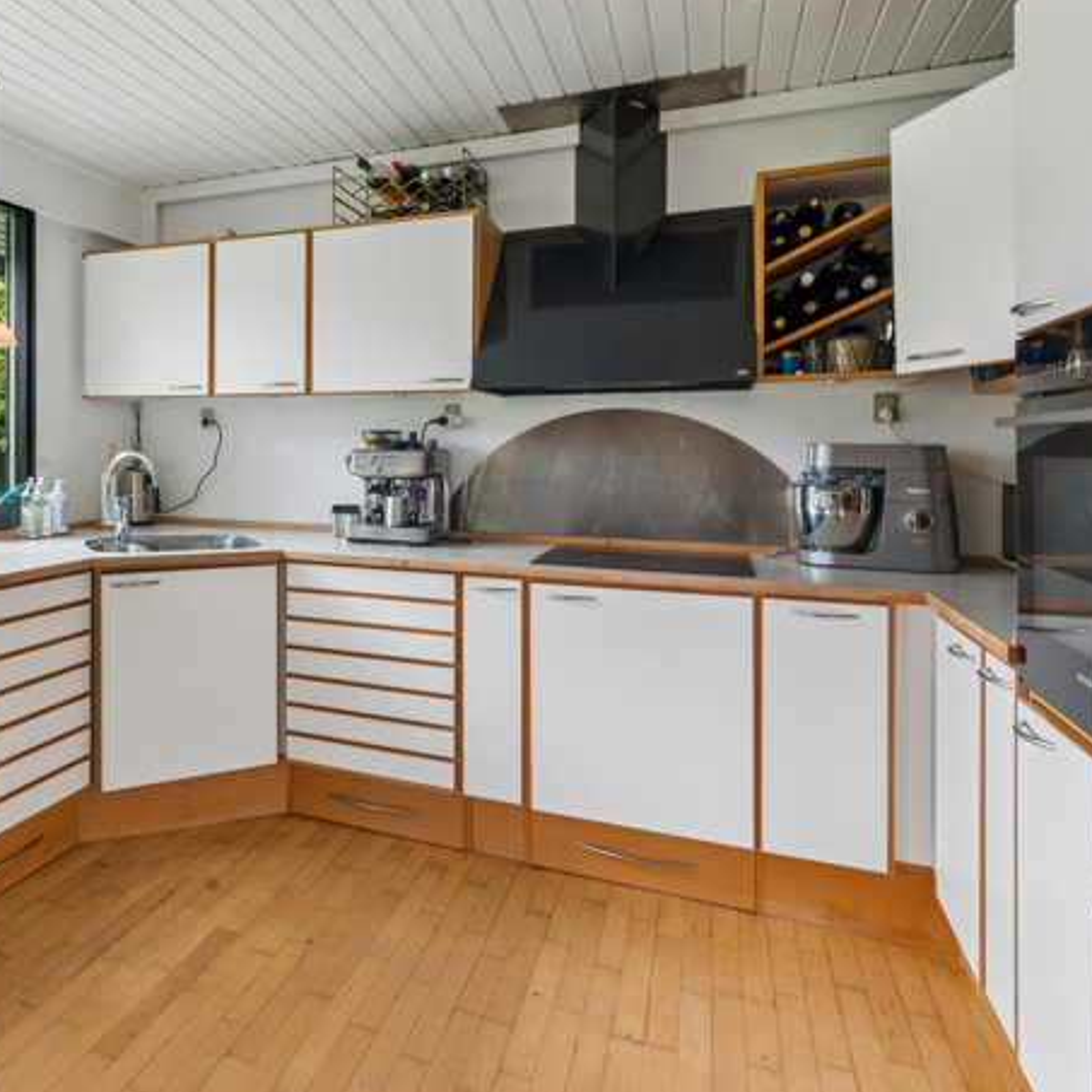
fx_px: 857
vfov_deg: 64.7
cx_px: 313
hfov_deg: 62.4
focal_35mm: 24
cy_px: 462
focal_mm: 16
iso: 200
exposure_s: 1/13
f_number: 10
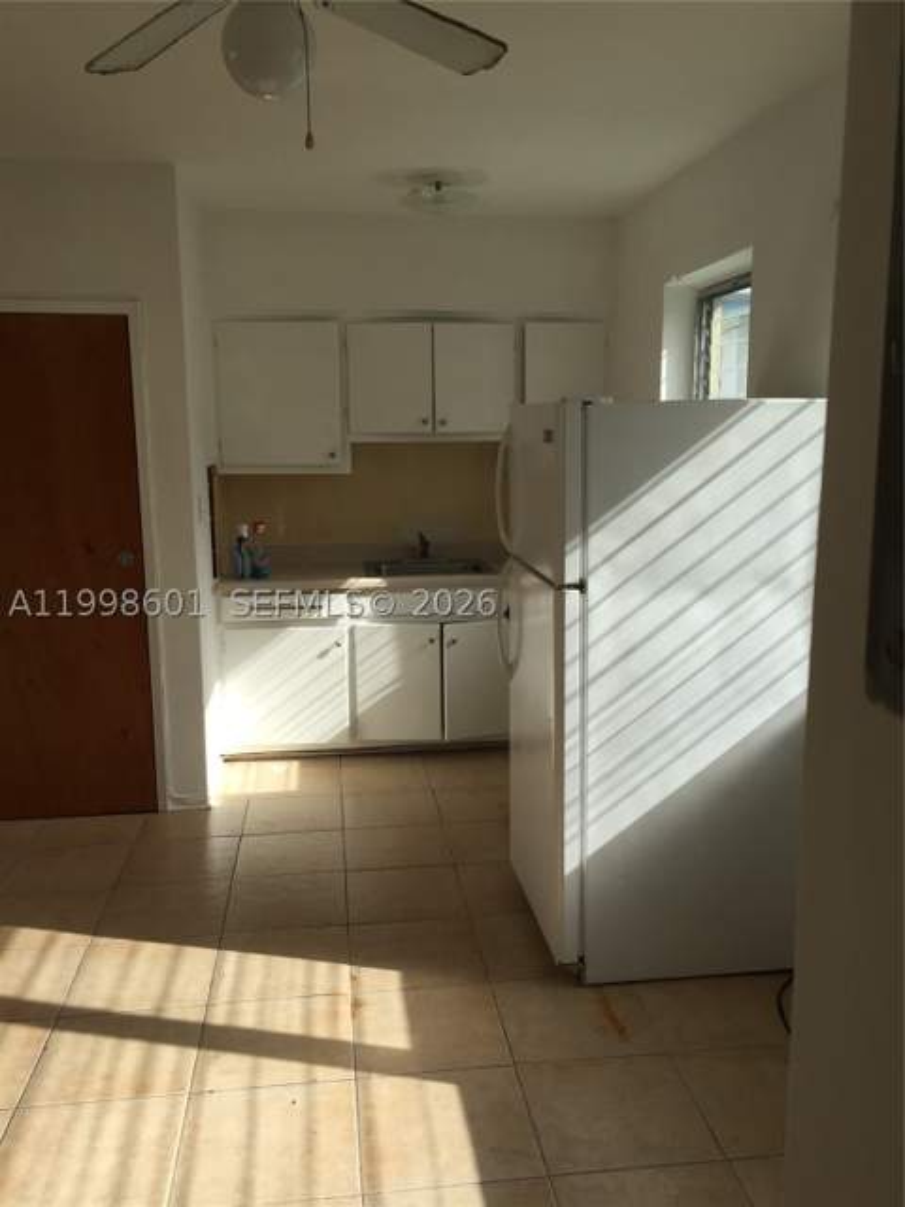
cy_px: 604
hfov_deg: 48.2
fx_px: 1011
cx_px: 452
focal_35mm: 29
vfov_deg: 61.7
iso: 32
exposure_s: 1/1041
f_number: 2.2
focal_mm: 4.15
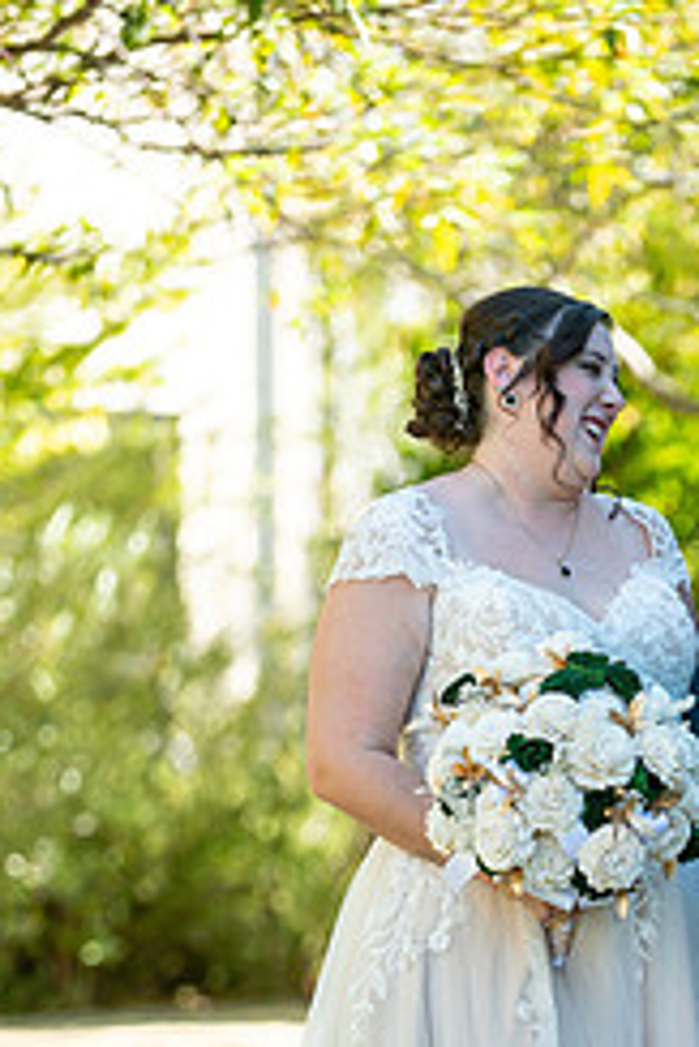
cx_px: 583
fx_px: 6980
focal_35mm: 240
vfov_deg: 8.5
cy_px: 935
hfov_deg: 5.7
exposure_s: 1/1600
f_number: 2.8
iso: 400
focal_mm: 130
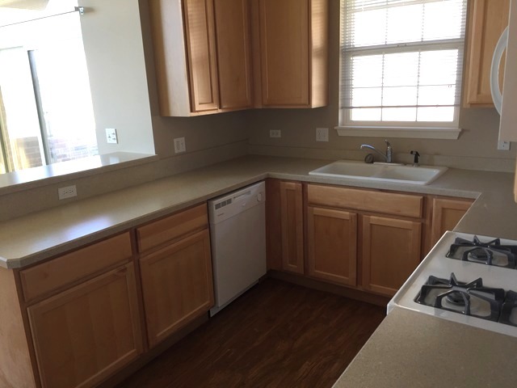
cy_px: 194
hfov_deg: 61.7
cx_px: 258
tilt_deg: -14.5
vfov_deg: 48.2
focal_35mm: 29
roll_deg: +1.4
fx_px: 433
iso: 32
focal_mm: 4.15
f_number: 2.2
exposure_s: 1/60
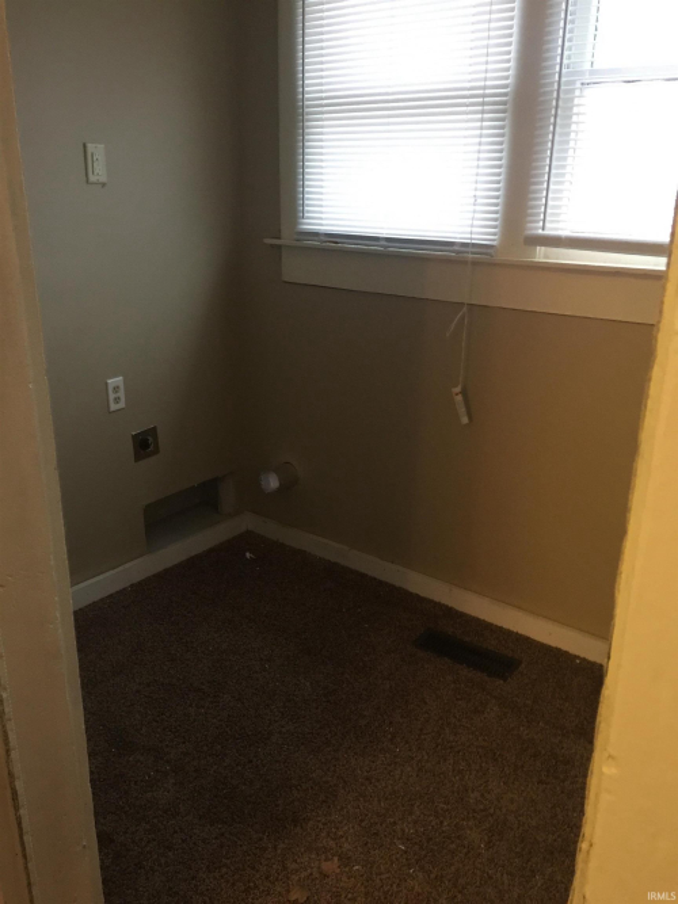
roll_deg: +0.2
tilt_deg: -21.2
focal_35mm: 29
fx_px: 758
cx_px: 339
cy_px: 452
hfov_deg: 48.2
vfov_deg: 61.7
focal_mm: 4.15
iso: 125
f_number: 2.2
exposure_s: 1/15
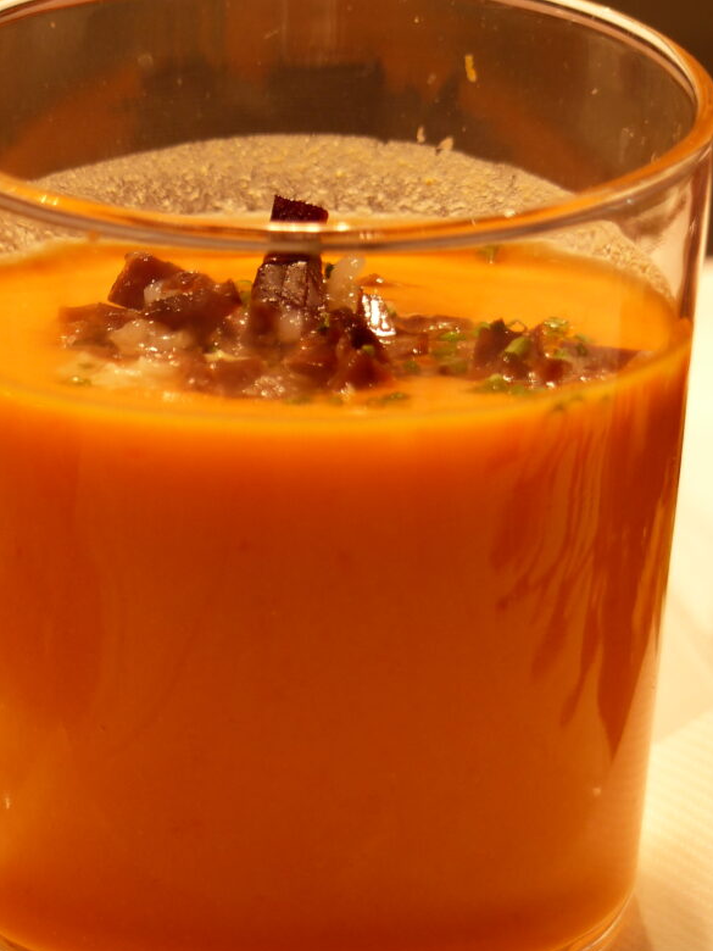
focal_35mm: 462
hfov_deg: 3.2
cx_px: 290
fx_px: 12688
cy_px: 488
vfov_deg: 4.3
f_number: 2.8
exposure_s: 1/100
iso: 100
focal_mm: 63.4
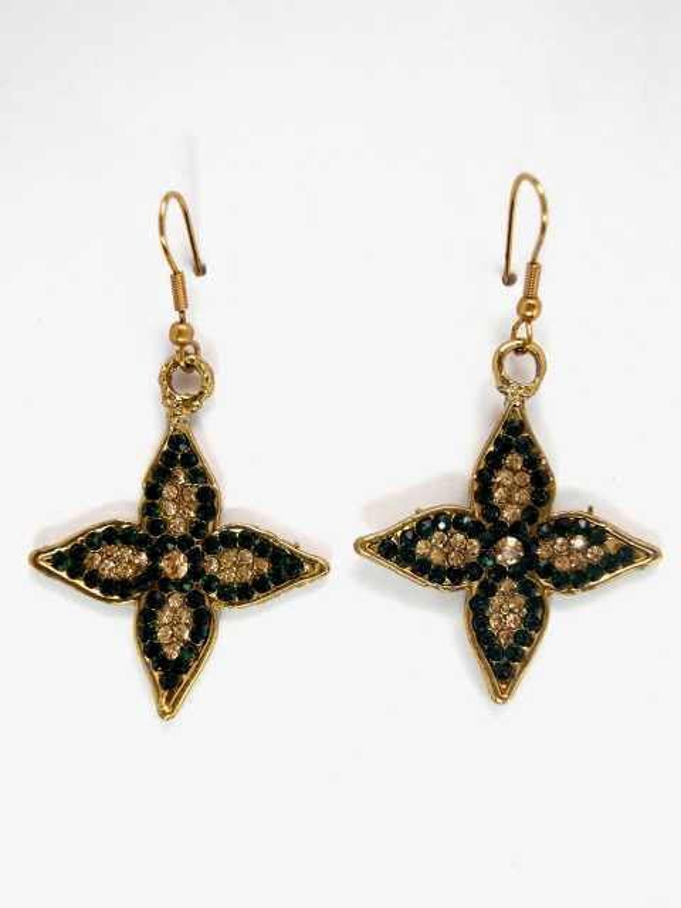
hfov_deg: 38.7
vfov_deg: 50.1
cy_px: 454
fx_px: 971
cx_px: 340
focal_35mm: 37
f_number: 3.2
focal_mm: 6.7
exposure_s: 1/30
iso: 100
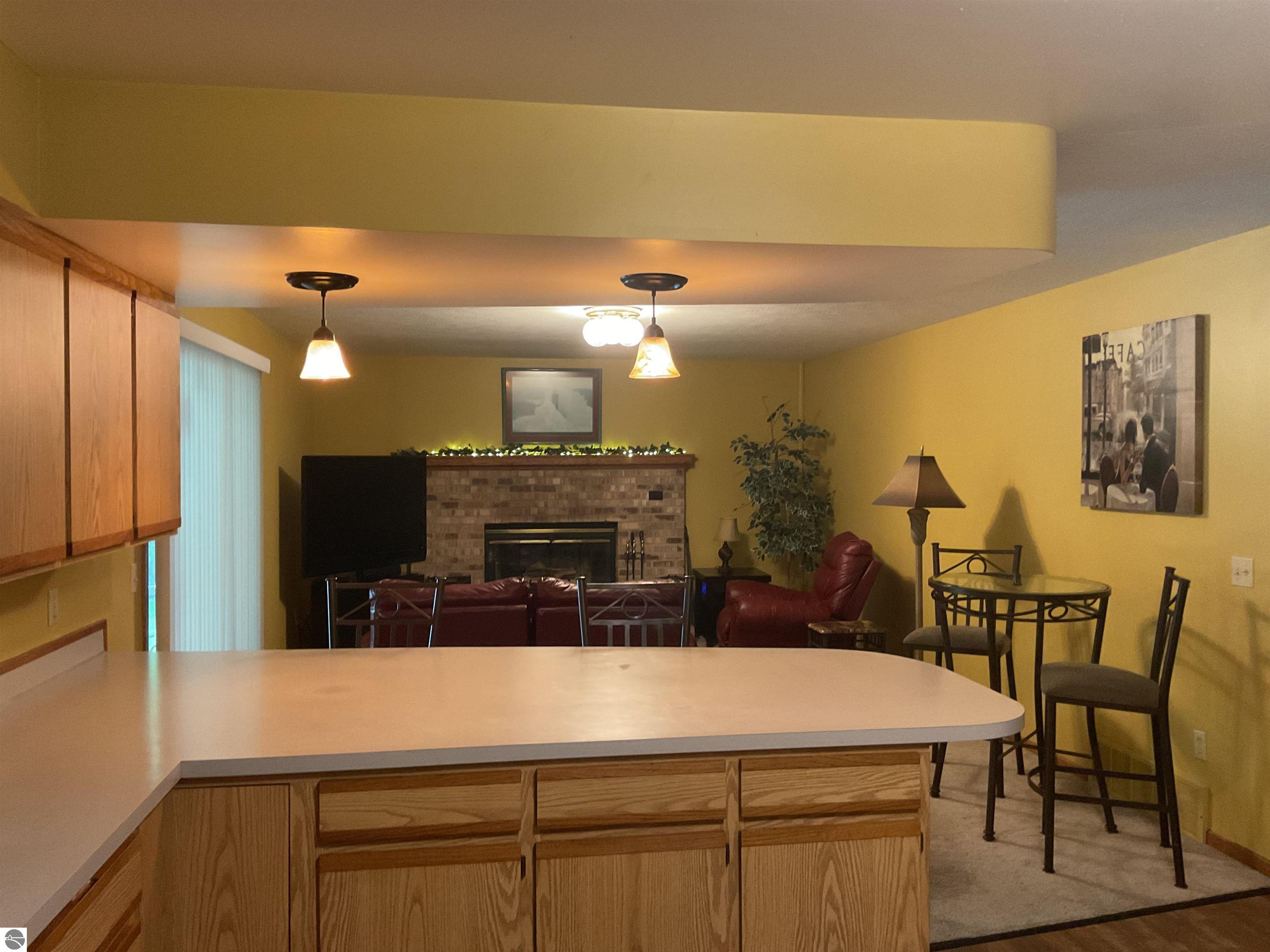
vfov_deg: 48.2
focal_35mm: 29
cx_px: 635
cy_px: 476
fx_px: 1064
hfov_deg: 61.7
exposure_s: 1/50
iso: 250
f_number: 1.8
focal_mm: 3
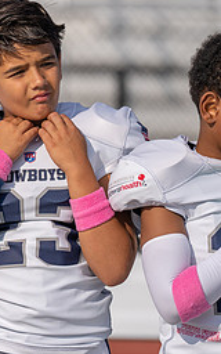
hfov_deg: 2.9
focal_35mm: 448
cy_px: 145
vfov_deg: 4.7
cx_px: -149
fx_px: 4317
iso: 100
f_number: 2.8
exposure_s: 1/4000
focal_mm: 188
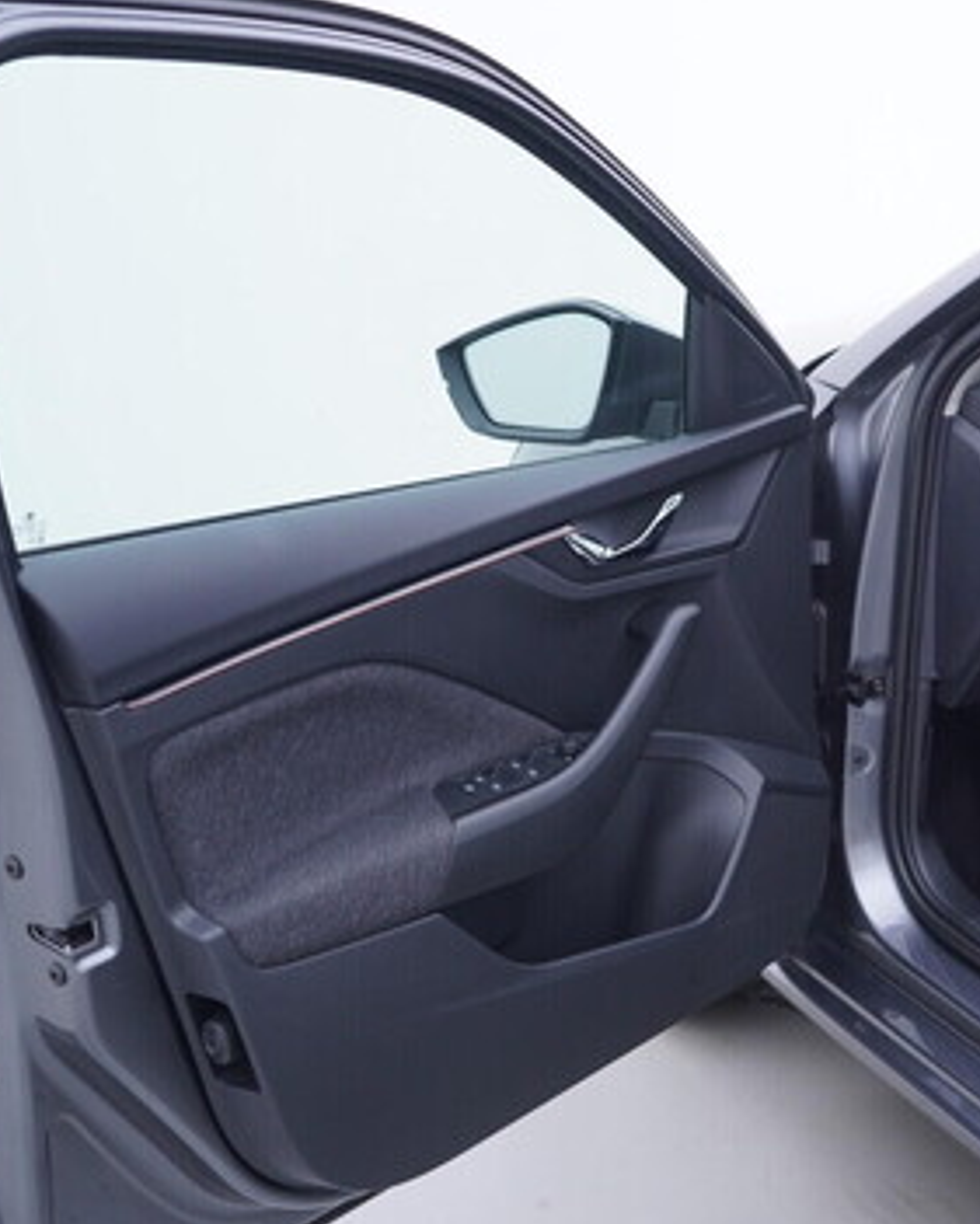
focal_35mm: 53
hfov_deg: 27.7
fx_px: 1921
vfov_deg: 35.4
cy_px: 619
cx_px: 851
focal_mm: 24
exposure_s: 1/50
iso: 125
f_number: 3.2
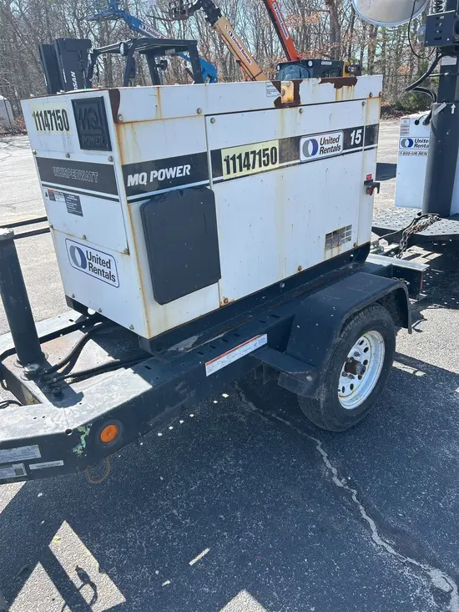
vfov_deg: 67.3
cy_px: 306
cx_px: 230
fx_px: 460
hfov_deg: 53.1
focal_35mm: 26
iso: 50
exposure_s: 1/1311
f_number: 1.5
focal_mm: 5.7
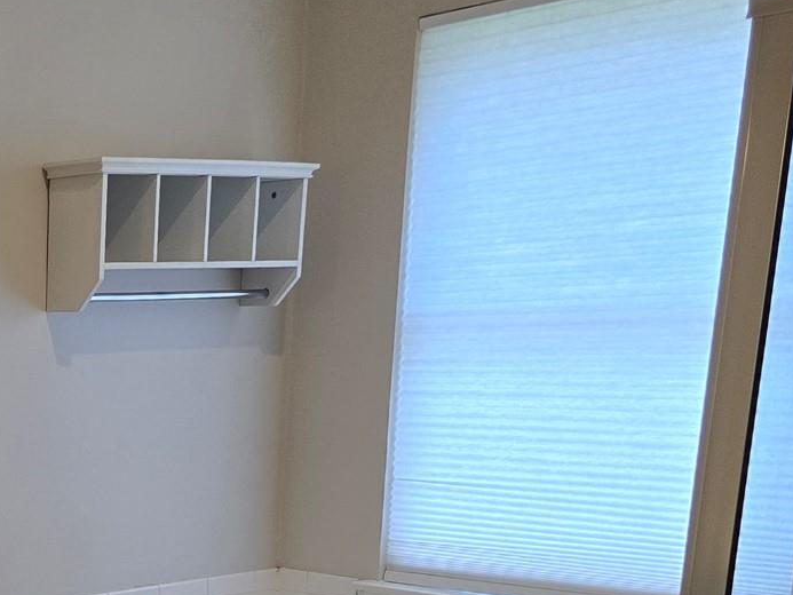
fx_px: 1558
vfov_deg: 19.9
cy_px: 775
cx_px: -191
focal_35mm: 68
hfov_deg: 25.3
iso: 160
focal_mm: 6.3
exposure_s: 1/120
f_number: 1.7
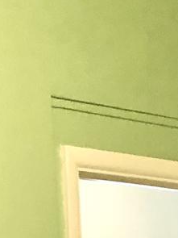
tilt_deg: -8.8
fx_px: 1304
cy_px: 567
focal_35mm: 190
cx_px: 446
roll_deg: +0.0
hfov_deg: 7.3
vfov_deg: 9.3
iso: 80
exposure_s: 1/15
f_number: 1.8
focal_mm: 3.99
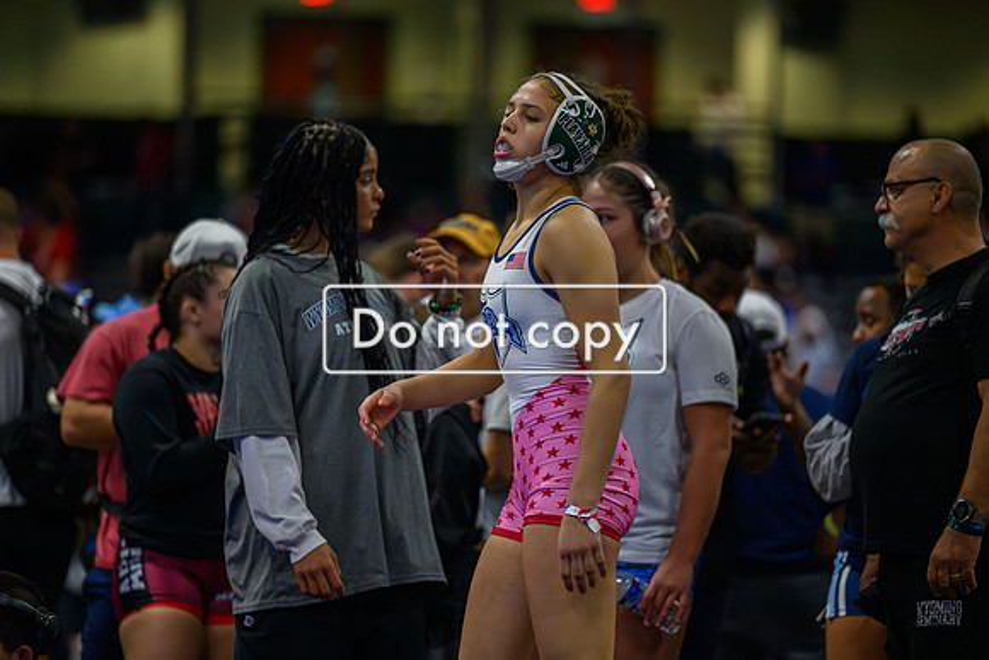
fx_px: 5495
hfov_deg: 10.3
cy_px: 330
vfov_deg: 6.9
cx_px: 494
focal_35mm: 200
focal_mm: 200
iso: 11400
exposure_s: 1/800
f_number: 2.8
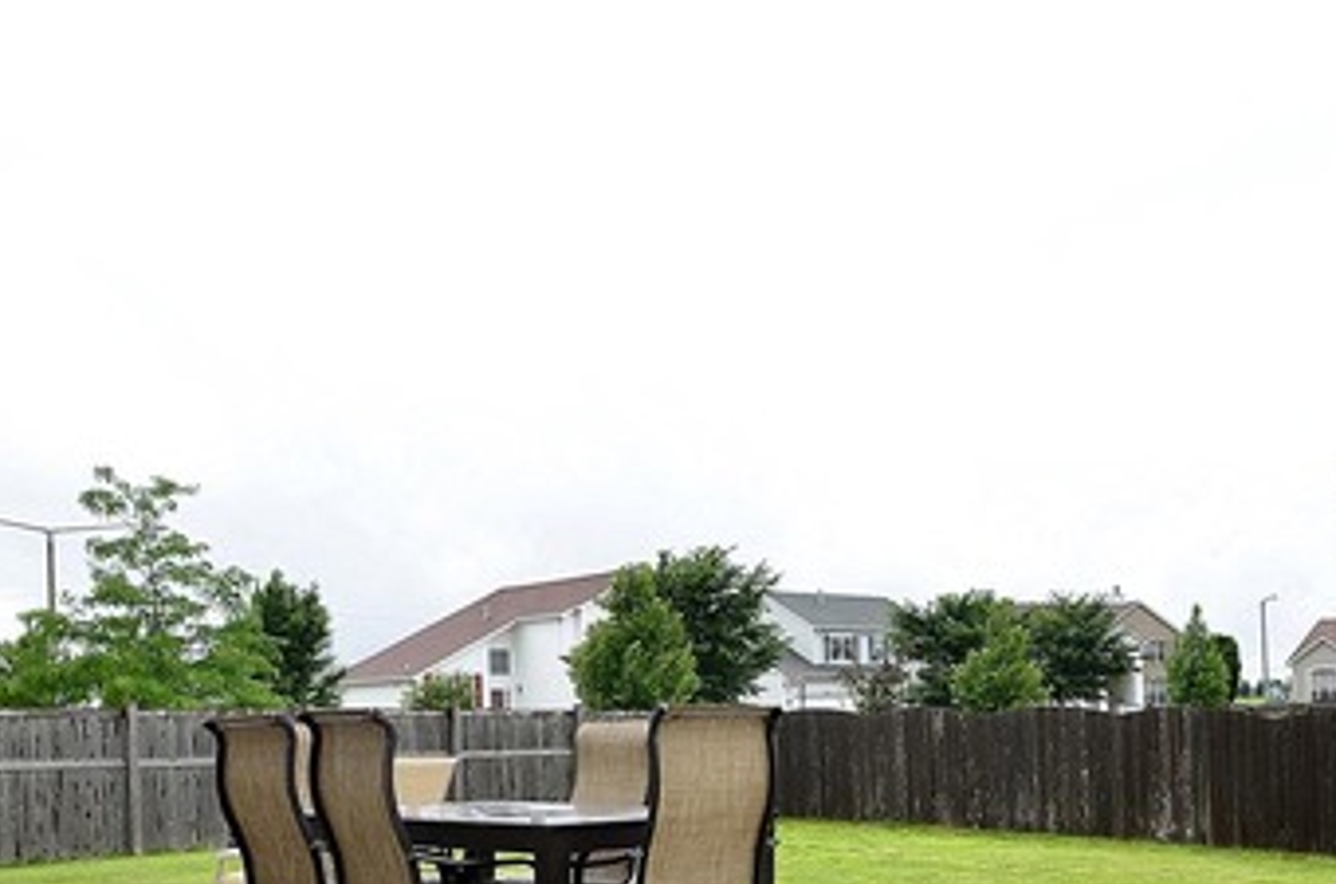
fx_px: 1202
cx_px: 923
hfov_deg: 56.5
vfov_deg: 38.5
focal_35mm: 32
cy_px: 735
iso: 200
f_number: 11
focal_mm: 11.5
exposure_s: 1/100
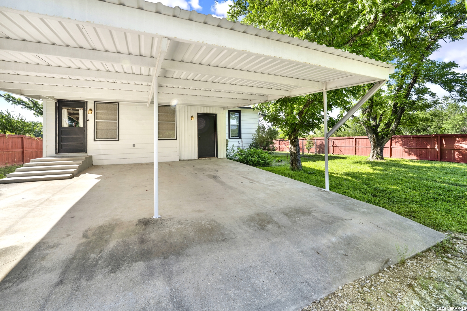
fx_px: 182
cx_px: 234
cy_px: 156
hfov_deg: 104.3
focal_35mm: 14
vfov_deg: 81.2
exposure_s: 1/100
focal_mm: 14
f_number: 5
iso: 100
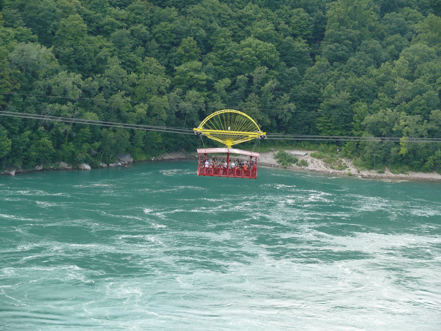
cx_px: 220
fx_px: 1720
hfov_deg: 14.6
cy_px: 166
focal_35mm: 135
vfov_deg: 11.0
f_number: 4
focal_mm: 28.5
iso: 100
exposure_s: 1/160
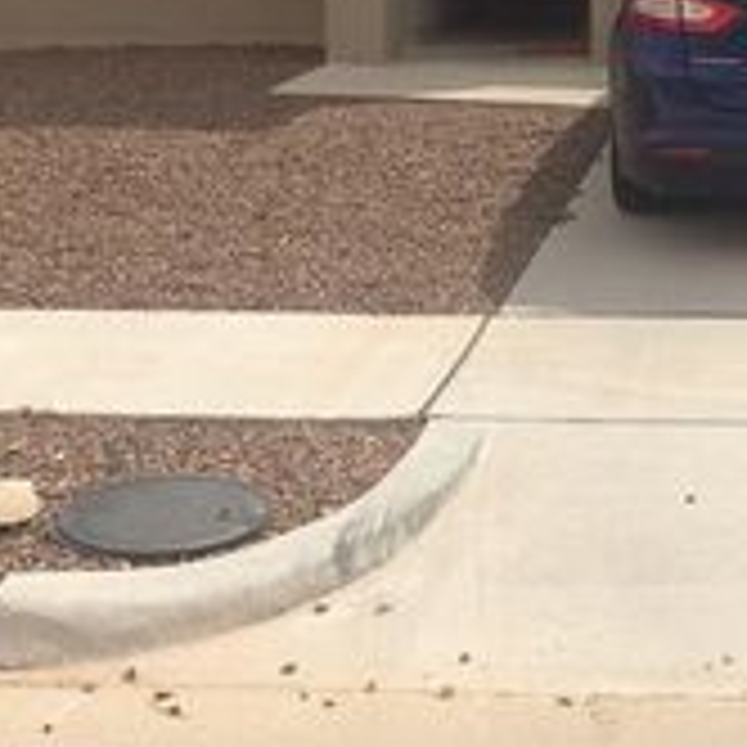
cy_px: -16
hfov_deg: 22.0
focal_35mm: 77
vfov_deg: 21.6
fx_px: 1880
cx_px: 648
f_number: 2.2
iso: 32
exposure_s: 1/3165
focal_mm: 4.15
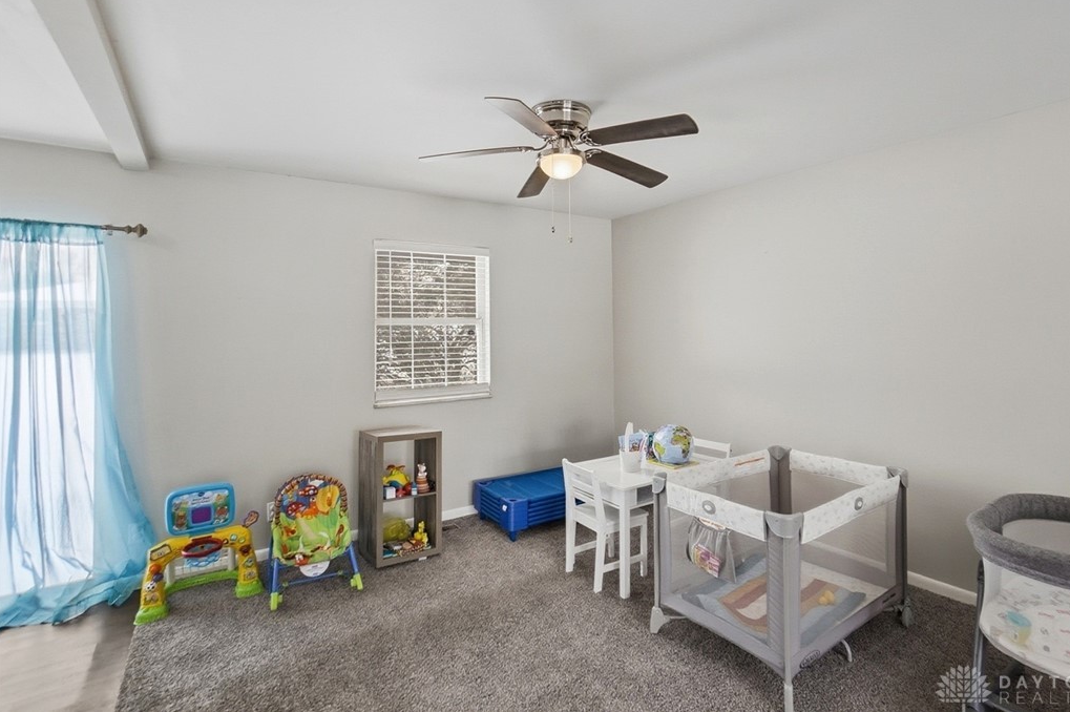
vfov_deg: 73.6
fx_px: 475
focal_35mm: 16
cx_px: 564
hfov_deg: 96.7
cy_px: 333
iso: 100
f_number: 4
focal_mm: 10
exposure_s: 1/500
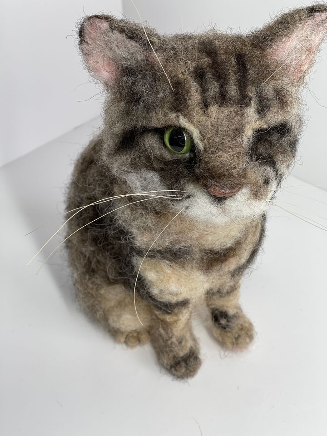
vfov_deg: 30.3
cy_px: 218
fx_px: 806
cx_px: 164
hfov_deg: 22.9
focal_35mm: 64
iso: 32
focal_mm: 7.5
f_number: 2.2
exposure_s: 1/73
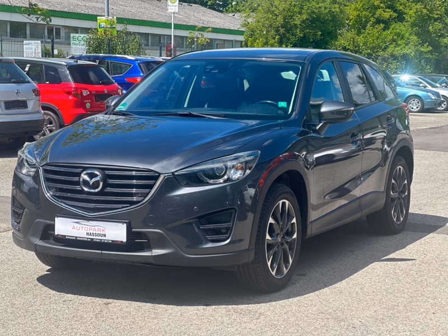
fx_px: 997
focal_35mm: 77
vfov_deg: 19.1
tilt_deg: -4.2
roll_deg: -0.1
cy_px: 168
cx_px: 224
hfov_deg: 25.3
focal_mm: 9
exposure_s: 1/355
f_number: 2.8
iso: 32
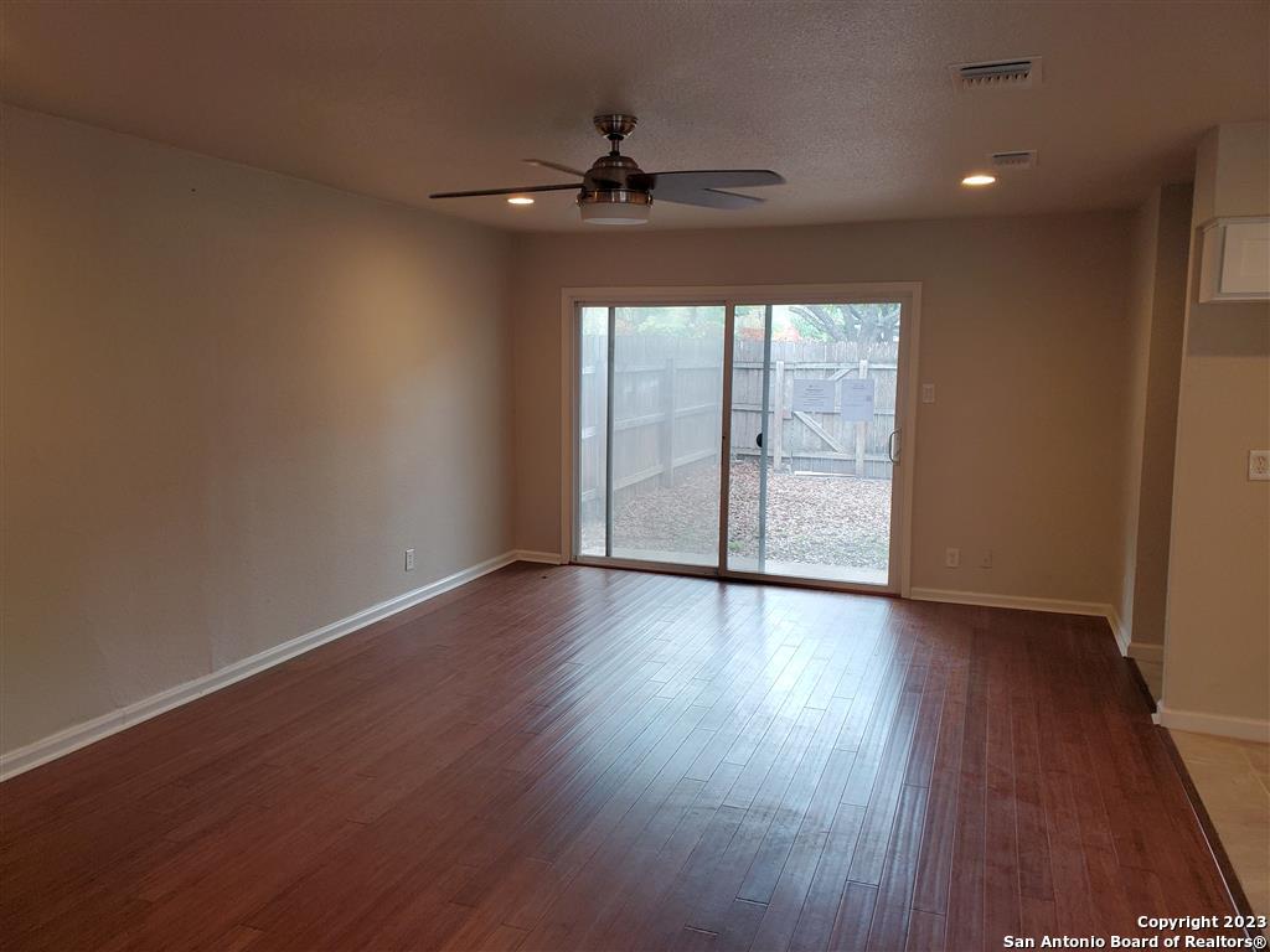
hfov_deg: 67.3
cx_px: 635
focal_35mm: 26
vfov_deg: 53.1
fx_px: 954
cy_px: 476
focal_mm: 4.3
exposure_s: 1/120
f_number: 2.4
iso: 160
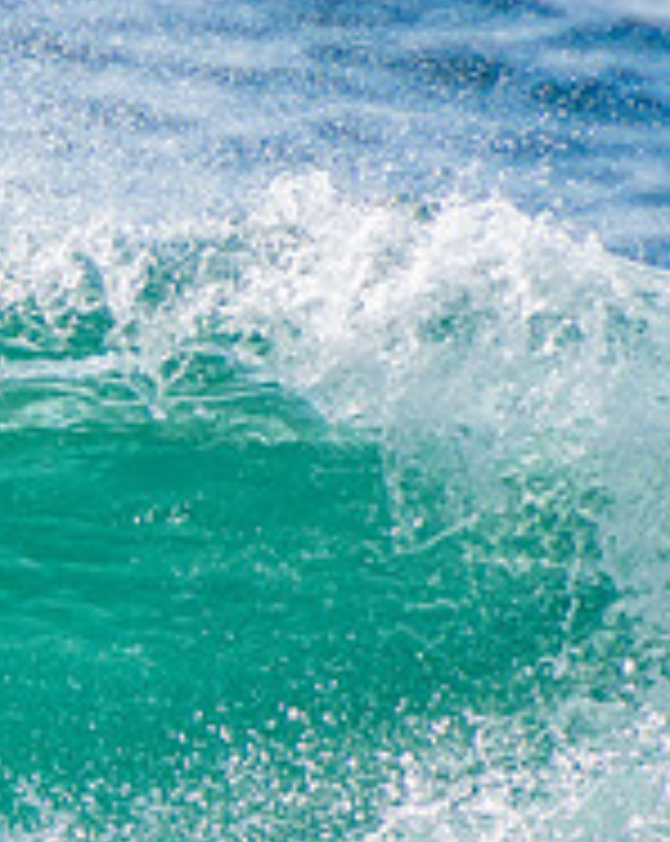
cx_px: -616
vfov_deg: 1.1
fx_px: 43508
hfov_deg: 0.9
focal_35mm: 1751
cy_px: 462
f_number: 5.6
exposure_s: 1/2000
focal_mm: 400
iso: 360
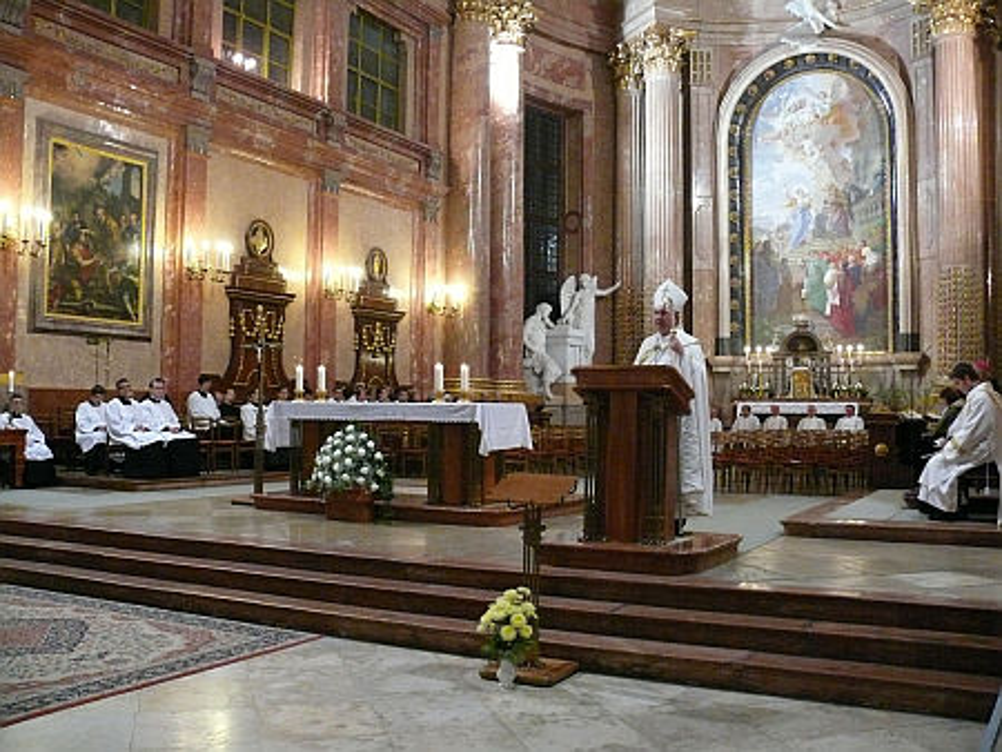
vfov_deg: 40.7
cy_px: 376
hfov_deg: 52.6
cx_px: 501
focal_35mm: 35
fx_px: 1014
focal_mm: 7.4
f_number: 2.8
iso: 800
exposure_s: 1/25
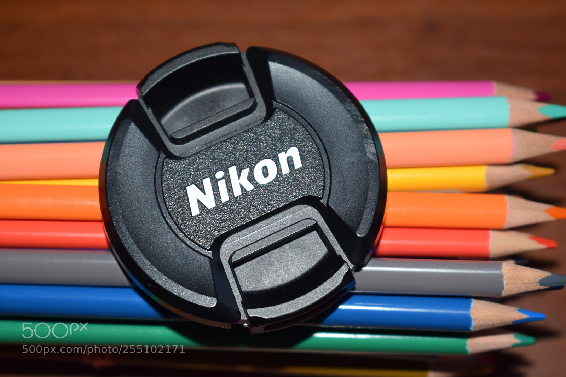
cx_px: 283
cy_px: 188
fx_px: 1297
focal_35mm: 82
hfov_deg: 24.6
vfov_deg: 16.5
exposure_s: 1/60
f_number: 5.6
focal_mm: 55
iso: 400
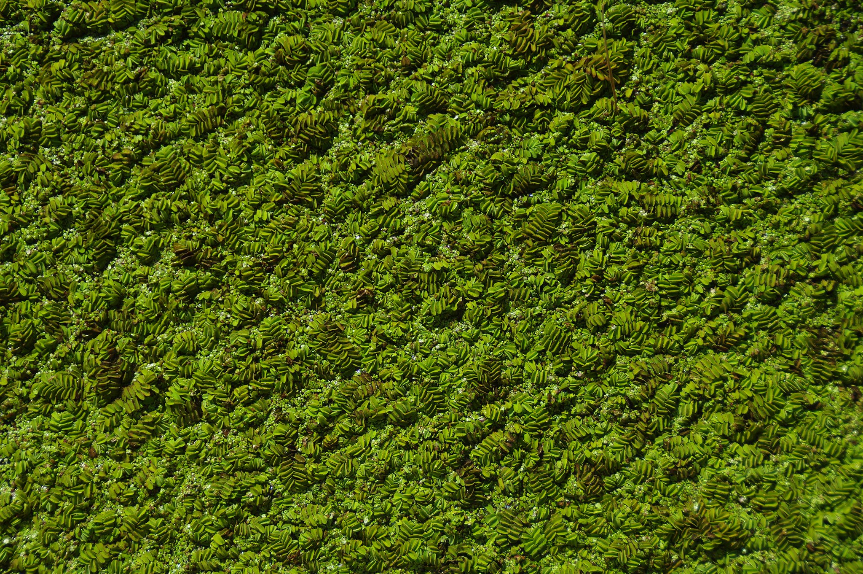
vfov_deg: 13.4
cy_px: 287
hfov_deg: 20.0
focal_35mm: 102
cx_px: 432
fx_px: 2443
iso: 100
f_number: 5.6
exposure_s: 1/90
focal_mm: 68
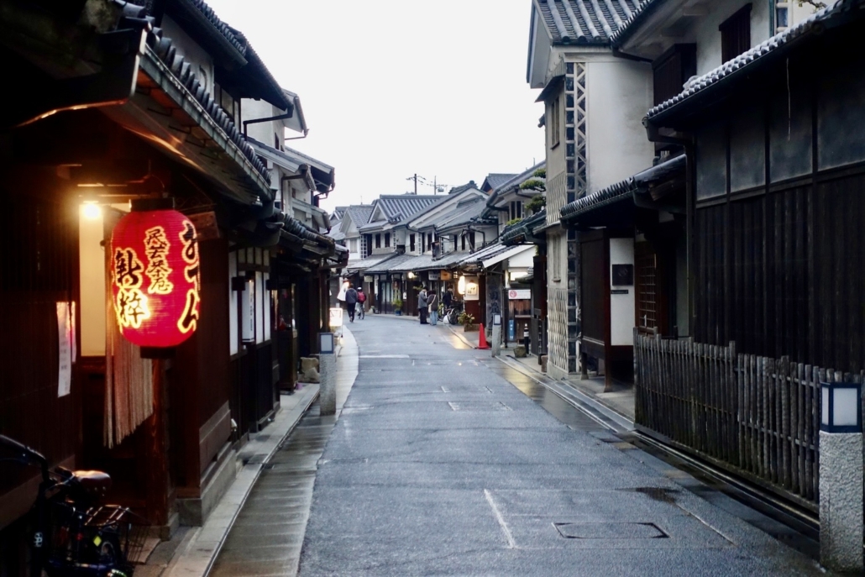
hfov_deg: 28.8
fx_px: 1682
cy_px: 288
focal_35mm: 70
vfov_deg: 19.5
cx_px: 432
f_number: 2.8
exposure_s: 1/40
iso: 800
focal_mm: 25.7
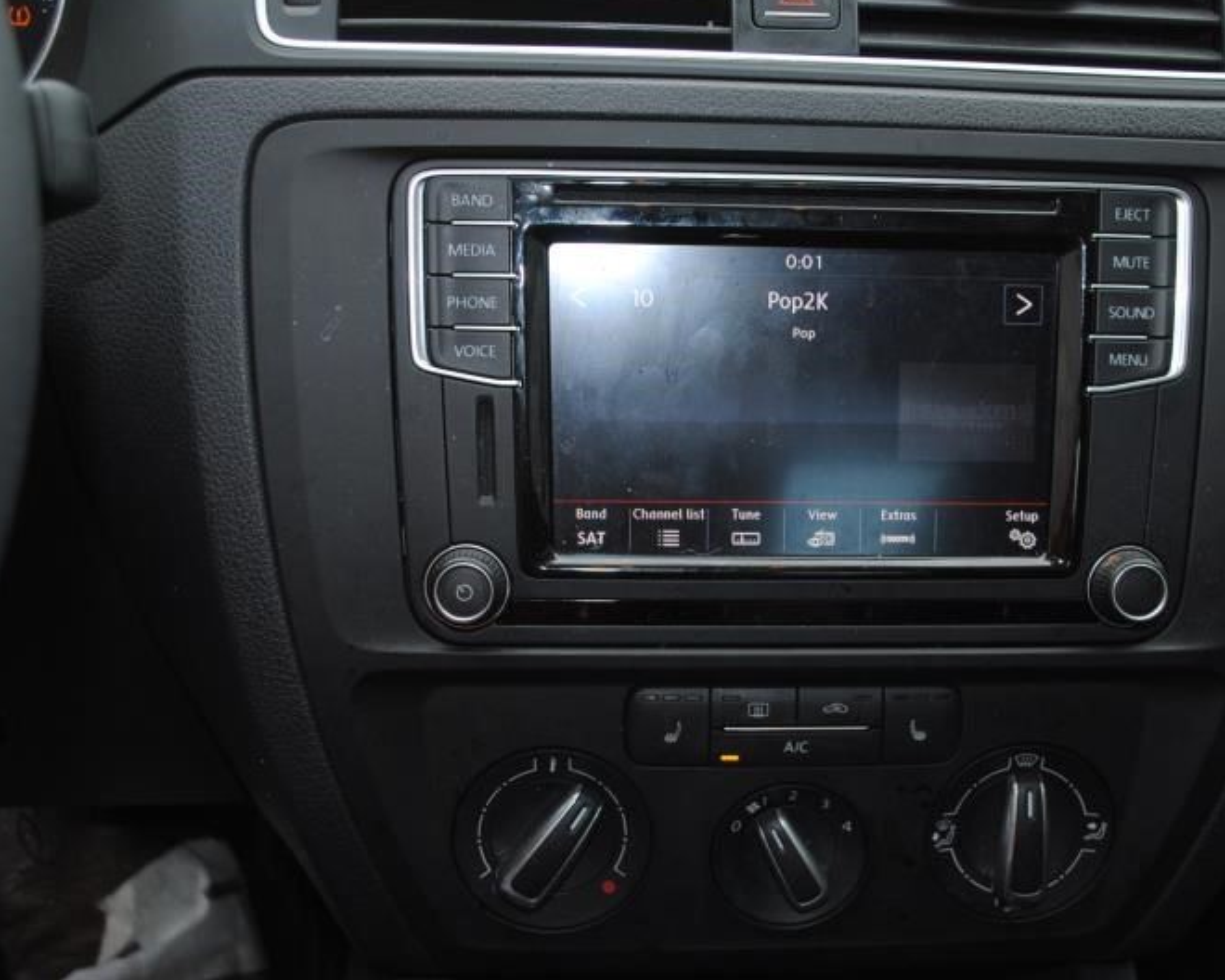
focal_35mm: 41
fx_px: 1486
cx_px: 724
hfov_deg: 44.6
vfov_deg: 36.5
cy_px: 485
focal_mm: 24
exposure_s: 1/60
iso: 200
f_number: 4
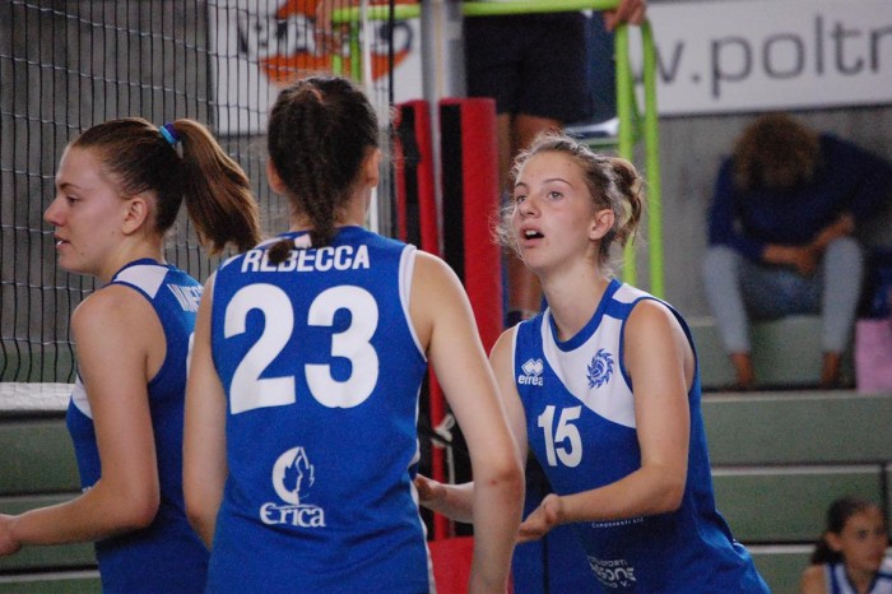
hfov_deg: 6.9
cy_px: 297
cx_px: 446
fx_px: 7429
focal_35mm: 300
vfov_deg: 4.6
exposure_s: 1/250
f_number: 5.6
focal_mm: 200
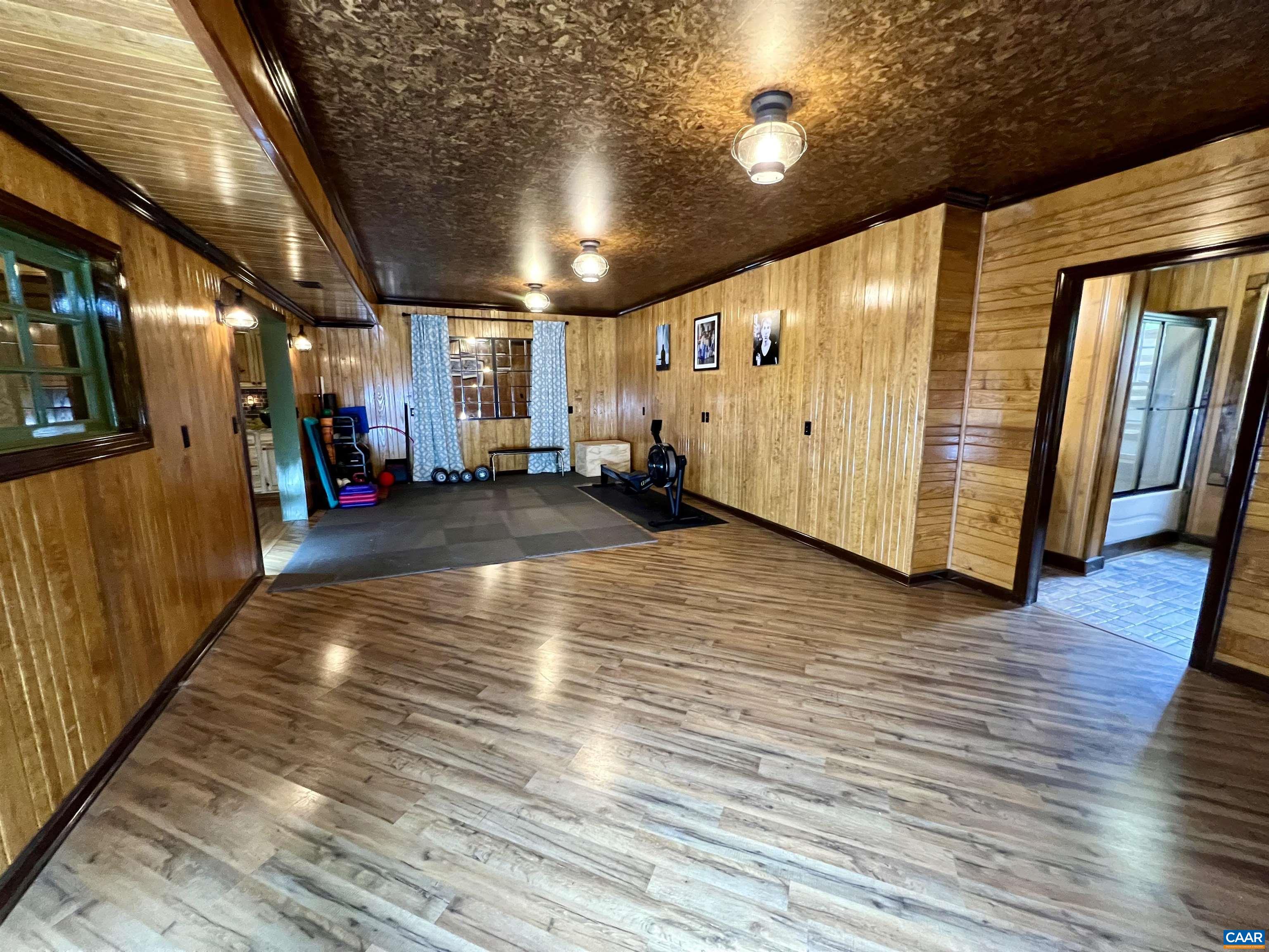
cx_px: 634
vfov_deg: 89.9
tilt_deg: -8.9
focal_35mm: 13
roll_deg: +0.4
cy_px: 476
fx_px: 477
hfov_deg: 106.2
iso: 640
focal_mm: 1.57
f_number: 1.8
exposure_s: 1/60
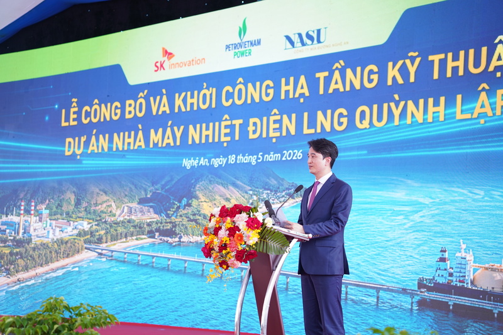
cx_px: 252
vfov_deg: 19.4
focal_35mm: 70
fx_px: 978
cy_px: 168
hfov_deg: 28.8
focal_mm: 70
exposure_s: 1/160
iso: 250
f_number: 2.8
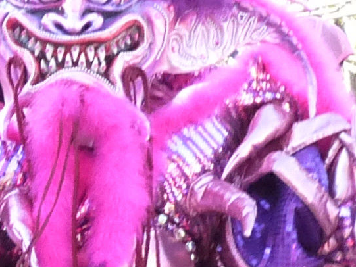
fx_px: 1996
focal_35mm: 194
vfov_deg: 7.7
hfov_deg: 9.8
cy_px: 174
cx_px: -228
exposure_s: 1/160
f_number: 2.8
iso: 320
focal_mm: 5
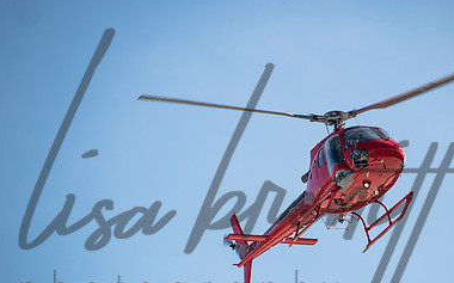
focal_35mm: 444
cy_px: 199
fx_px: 5490
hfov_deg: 4.7
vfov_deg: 3.0
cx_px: 286
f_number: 5.3
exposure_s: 1/640
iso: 100
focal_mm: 190
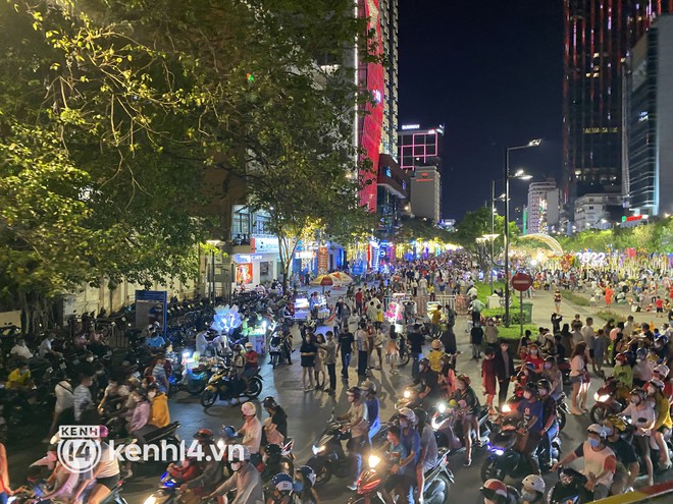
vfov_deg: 53.1
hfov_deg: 67.3
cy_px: 252
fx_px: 505
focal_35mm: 26
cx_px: 336
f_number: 1.8
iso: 500
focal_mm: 4.25
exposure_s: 1/33
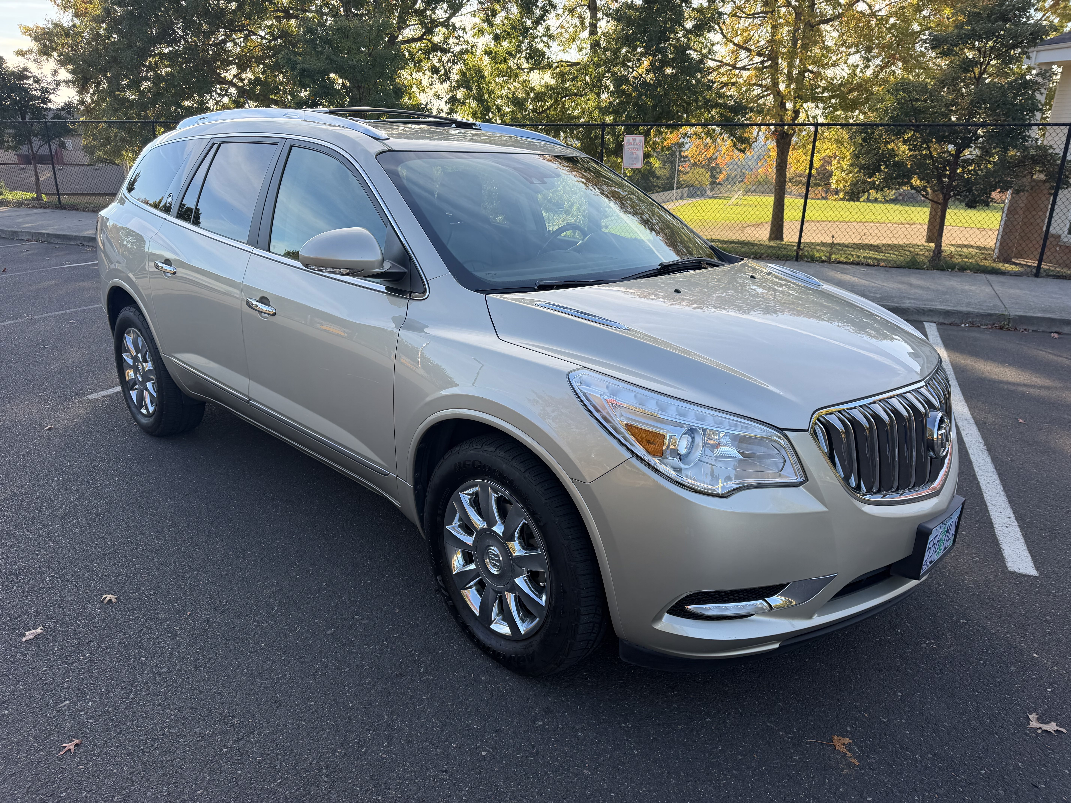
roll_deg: -0.6
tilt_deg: -19.9
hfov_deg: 71.6
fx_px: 743
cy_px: 402
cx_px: 536
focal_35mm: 24
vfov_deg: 56.8
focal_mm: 6.76
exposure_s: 1/822
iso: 80
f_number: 1.78
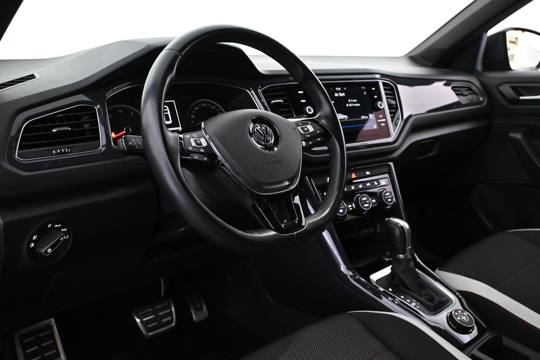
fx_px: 495
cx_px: 270
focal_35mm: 33
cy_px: 180
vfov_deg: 40.0
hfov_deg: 57.2
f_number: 4
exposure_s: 1/50
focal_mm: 22
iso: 4000
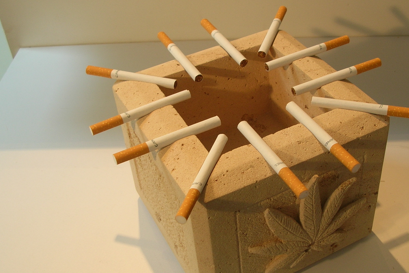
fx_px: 568
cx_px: 244
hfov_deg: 39.4
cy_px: 147
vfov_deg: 27.0
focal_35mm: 50
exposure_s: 1/20.8
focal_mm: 6.2
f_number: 2.9
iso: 50
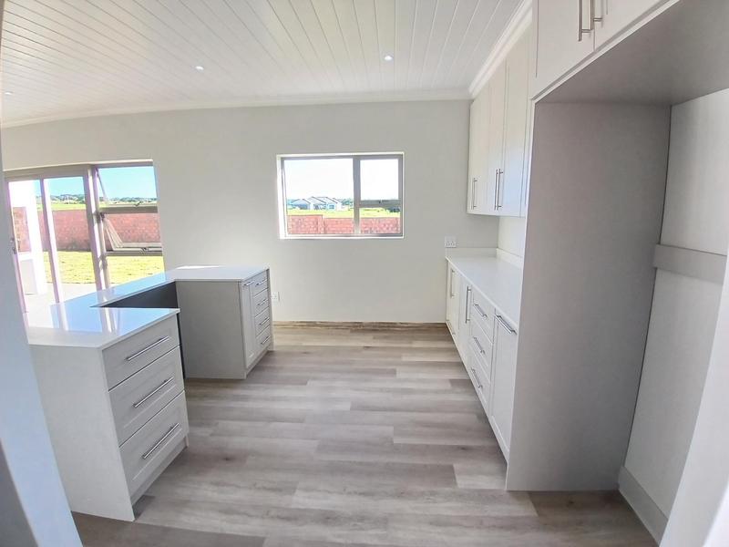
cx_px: 364
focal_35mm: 17
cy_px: 274
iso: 50
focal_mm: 1.4
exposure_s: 1/50
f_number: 2.2
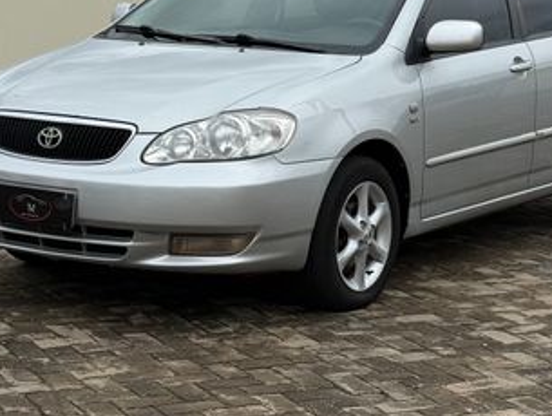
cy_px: 118
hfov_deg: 26.3
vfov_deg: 19.9
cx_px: 309
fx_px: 1182
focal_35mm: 74
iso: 64
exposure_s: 1/3704
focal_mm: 6.76
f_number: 1.78
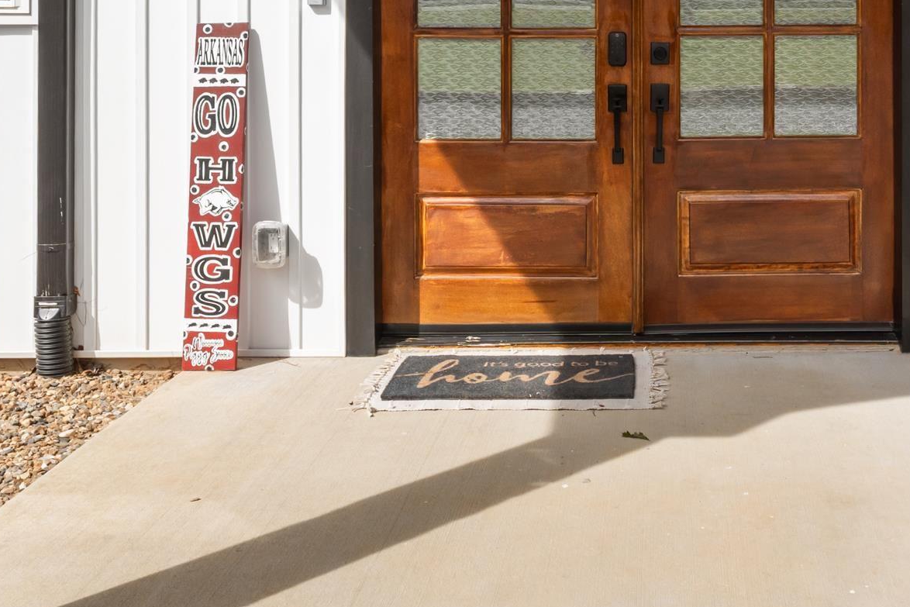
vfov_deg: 26.9
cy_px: -8
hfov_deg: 41.1
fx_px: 1192
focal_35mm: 47
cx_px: 633
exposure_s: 1/60
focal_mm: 12.3
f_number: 9
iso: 200
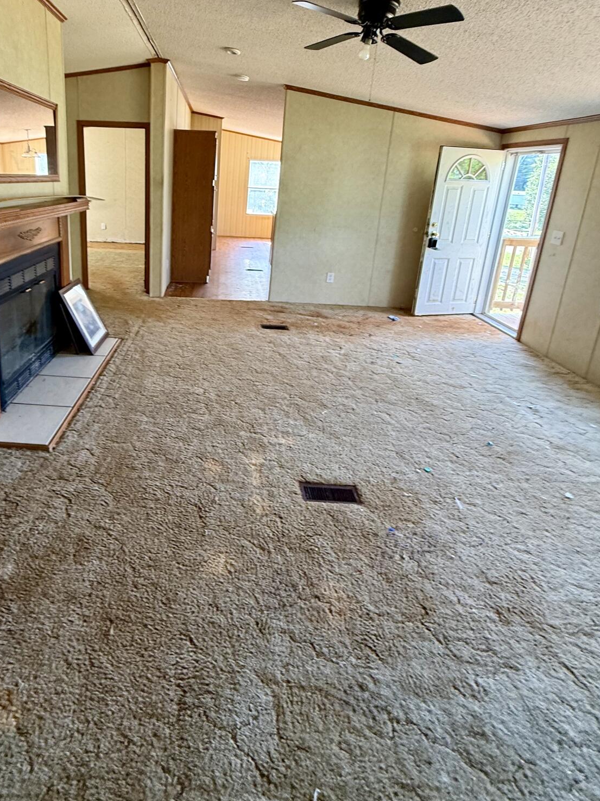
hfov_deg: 66.9
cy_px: 287
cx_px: 203
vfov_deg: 82.6
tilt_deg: -14.3
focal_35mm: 19
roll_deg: -0.8
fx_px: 439
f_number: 2.2
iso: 100
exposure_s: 1/30
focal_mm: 2.22
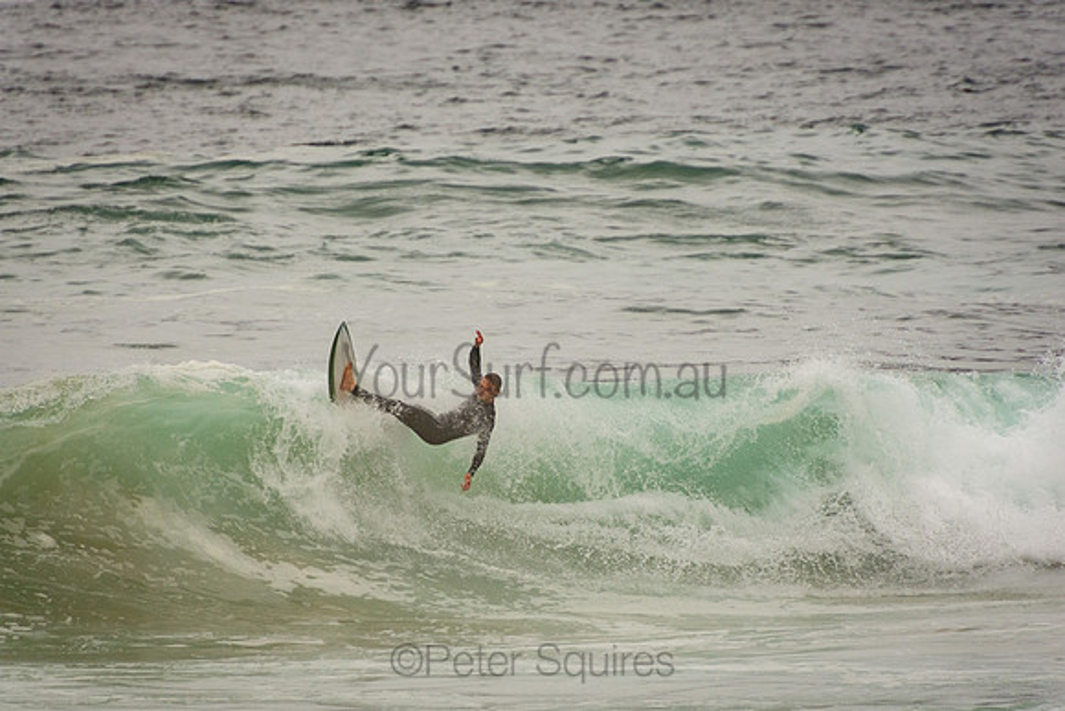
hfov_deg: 3.4
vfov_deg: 2.3
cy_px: 356
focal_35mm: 600
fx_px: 17753
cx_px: 532
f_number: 5.6
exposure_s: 1/1250
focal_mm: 400
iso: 320
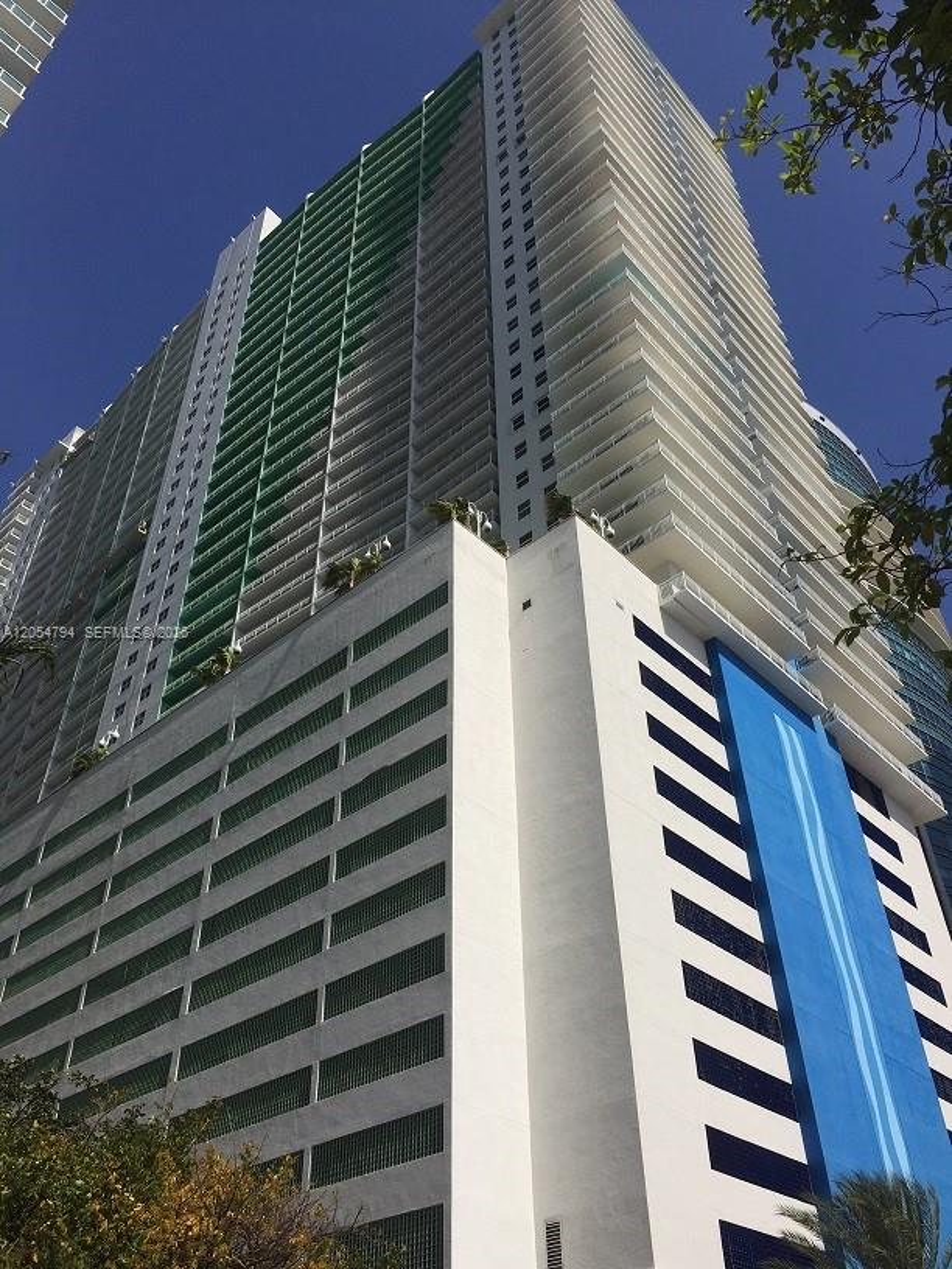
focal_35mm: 29
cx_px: 476
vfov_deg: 61.7
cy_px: 634
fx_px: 1063
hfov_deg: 48.2
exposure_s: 1/4950
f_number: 2.2
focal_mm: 4.15
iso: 32
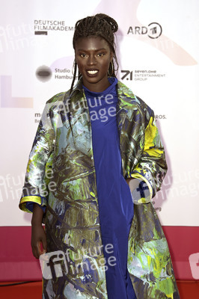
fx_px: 565
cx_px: 100
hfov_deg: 20.0
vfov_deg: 29.7
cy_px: 150
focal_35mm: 68
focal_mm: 68
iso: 250
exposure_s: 1/200
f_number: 5.6
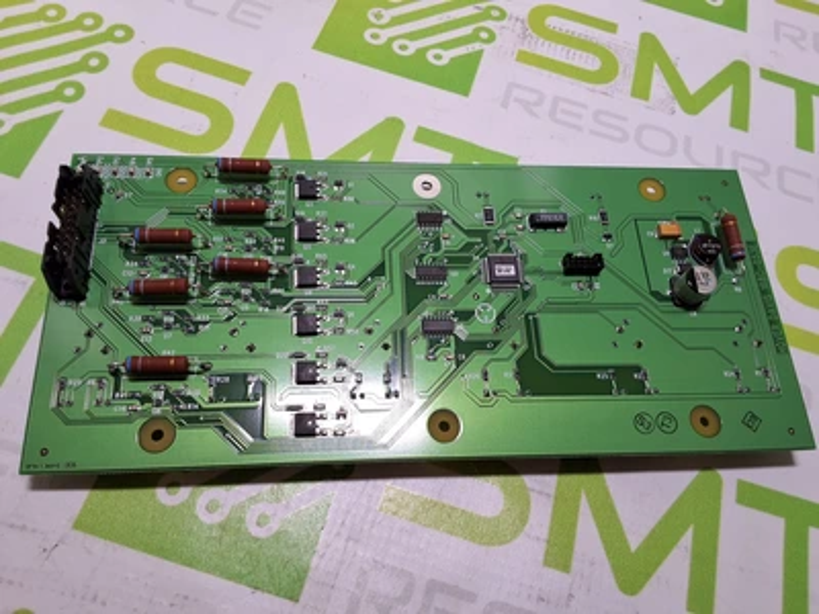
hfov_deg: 63.4
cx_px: 410
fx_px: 662
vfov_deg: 49.7
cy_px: 307
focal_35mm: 28
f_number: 1.9
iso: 40
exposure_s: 1/100
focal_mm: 2.91
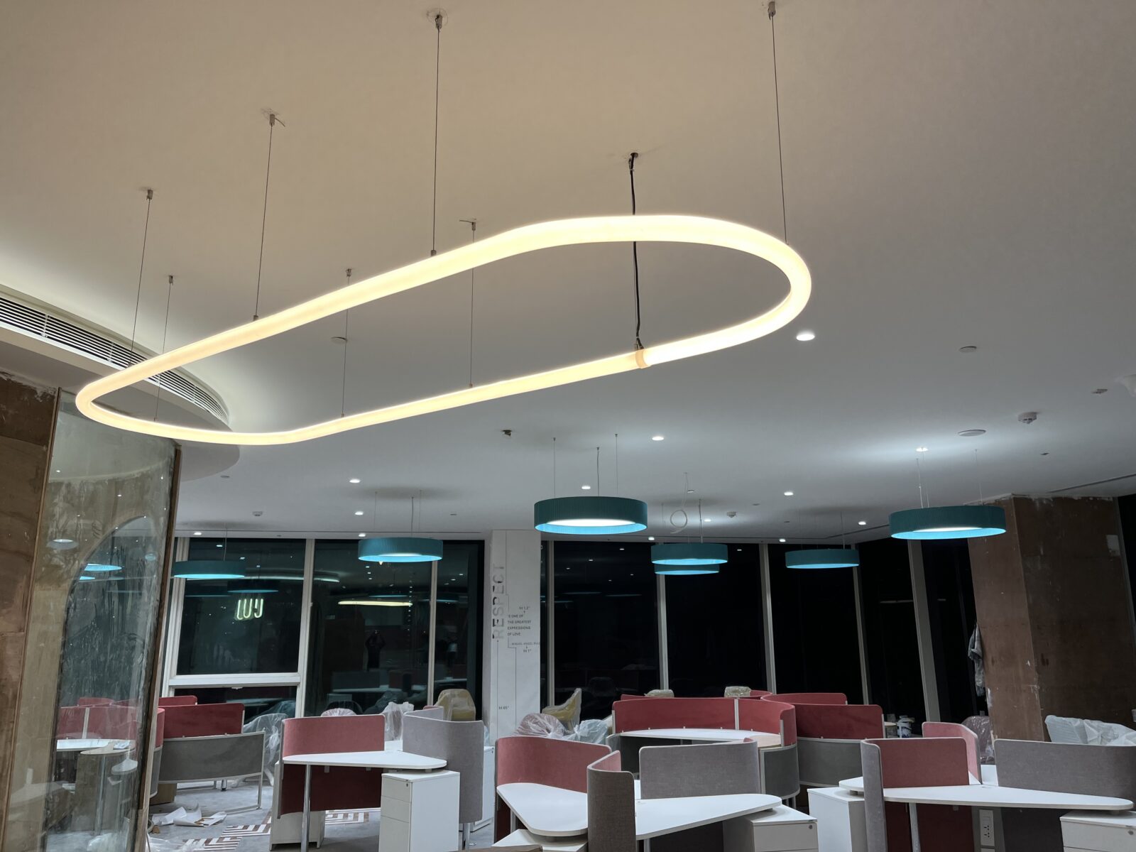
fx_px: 853
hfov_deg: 67.3
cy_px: 426
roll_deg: +0.7
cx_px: 568
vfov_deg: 53.1
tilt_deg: +13.7
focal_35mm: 26
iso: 50
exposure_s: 1/111
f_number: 1.6
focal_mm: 5.1
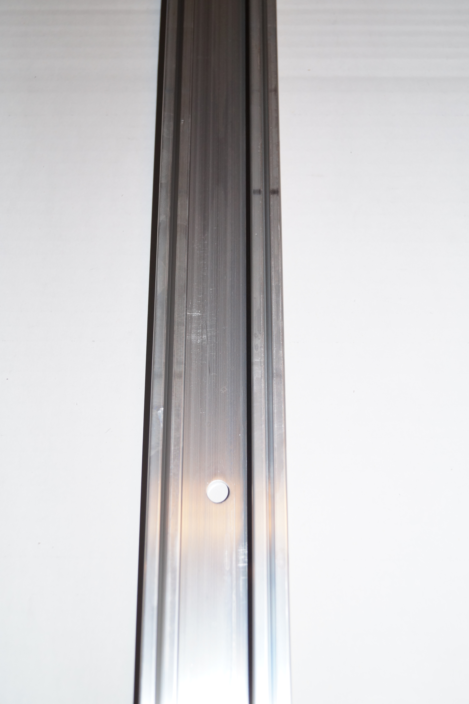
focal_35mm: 42
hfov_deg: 31.9
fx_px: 822
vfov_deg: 46.4
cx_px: 234
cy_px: 352
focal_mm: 28
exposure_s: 1/160
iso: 400
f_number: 4.5
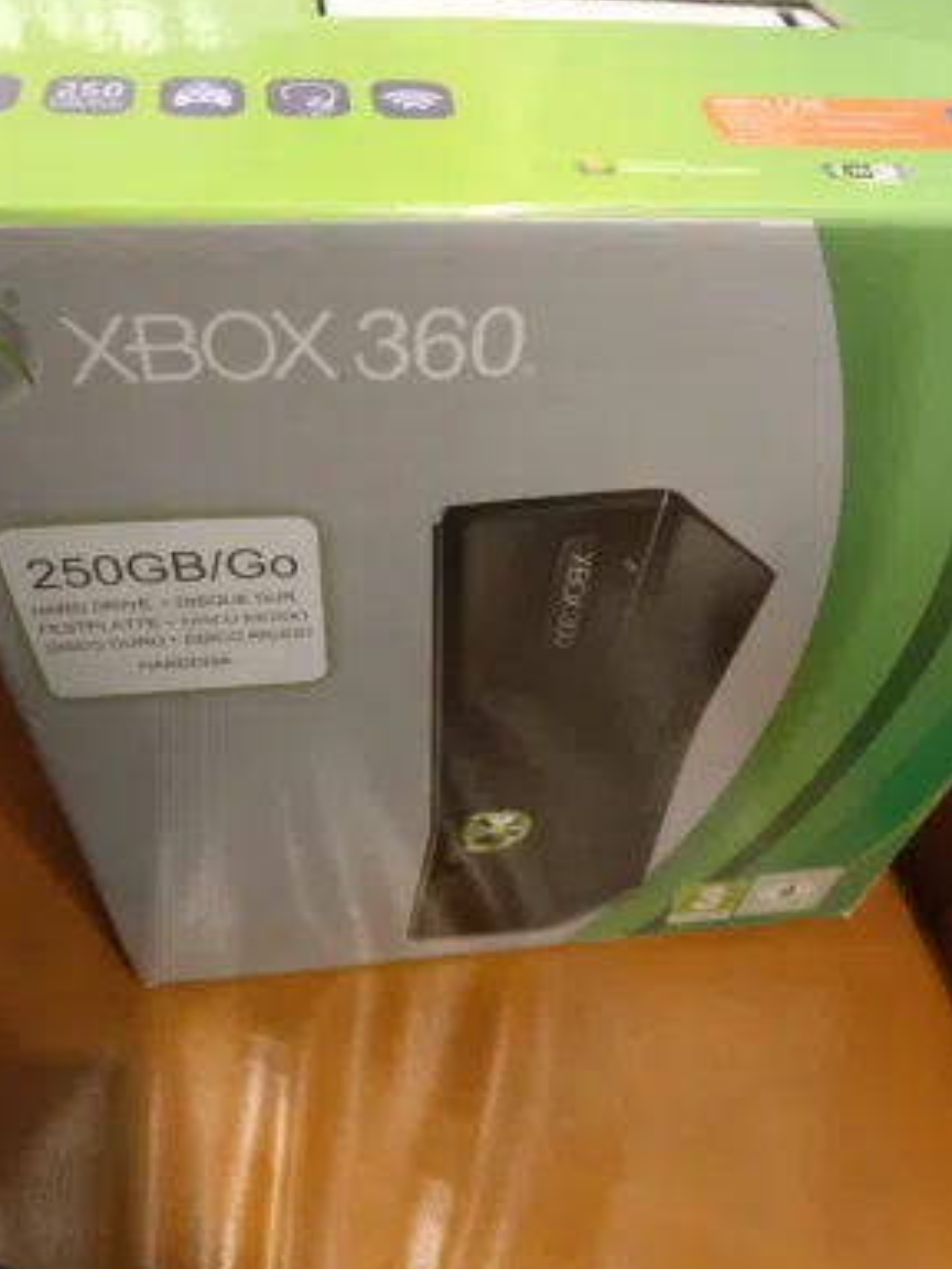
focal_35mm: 25
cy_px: 648
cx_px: 463
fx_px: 917
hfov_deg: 54.9
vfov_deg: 69.4
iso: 183
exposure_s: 1/33.3
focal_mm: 4.09
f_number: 1.6
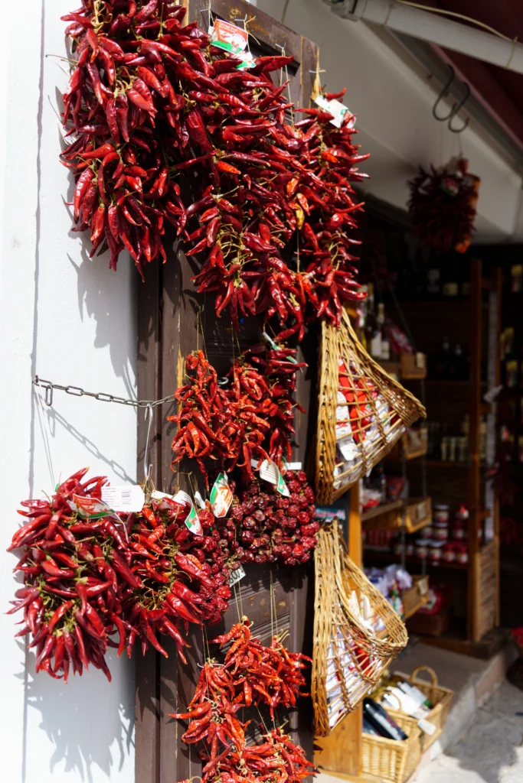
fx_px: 850
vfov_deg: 49.5
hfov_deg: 34.2
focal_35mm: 39
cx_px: 262
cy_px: 392
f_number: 3.5
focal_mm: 39
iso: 100
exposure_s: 1/400
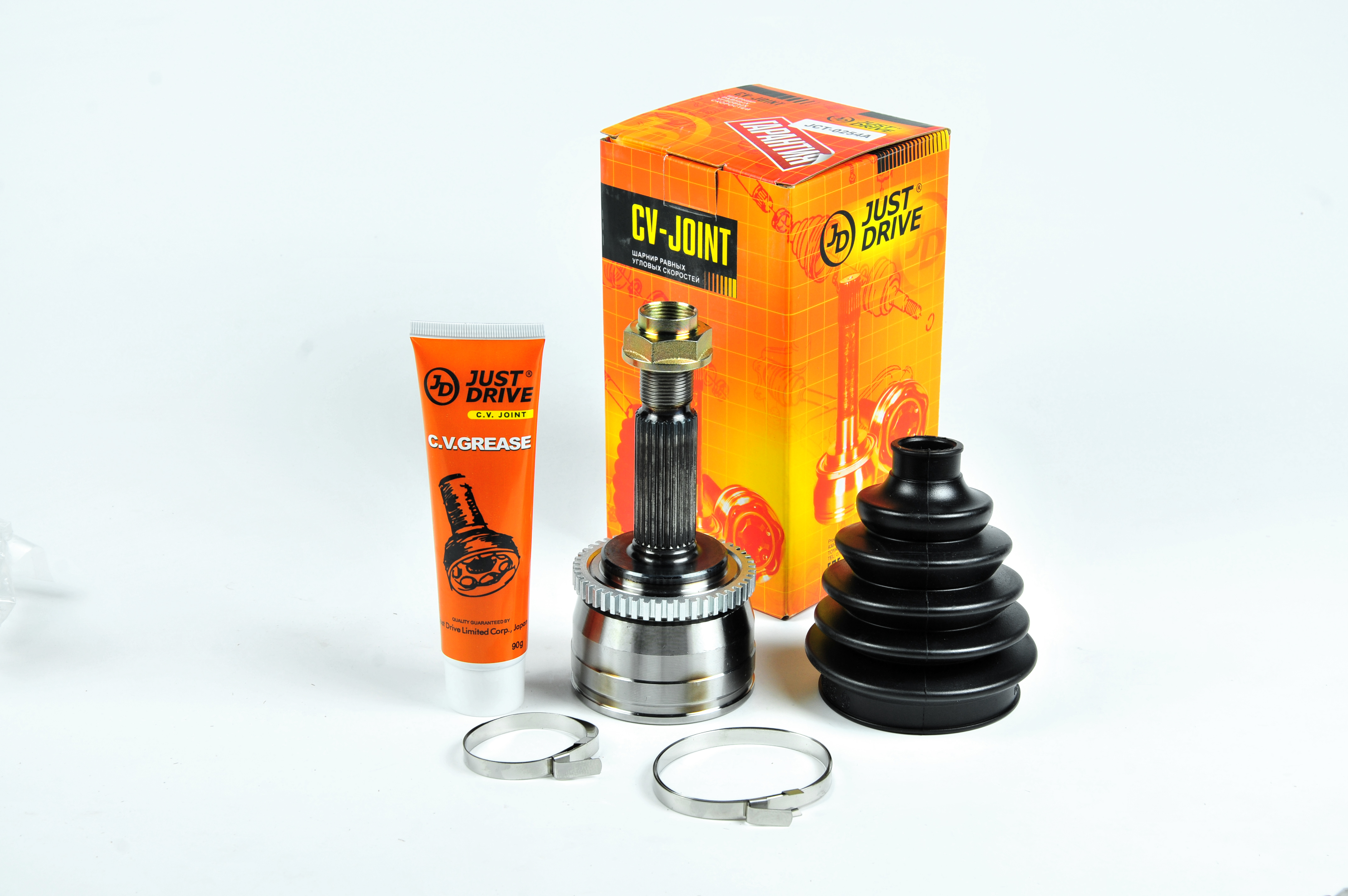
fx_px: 2917
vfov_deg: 17.4
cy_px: 448
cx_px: 674
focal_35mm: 78
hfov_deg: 26.0
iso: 200
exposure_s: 1/125
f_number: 10
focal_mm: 52
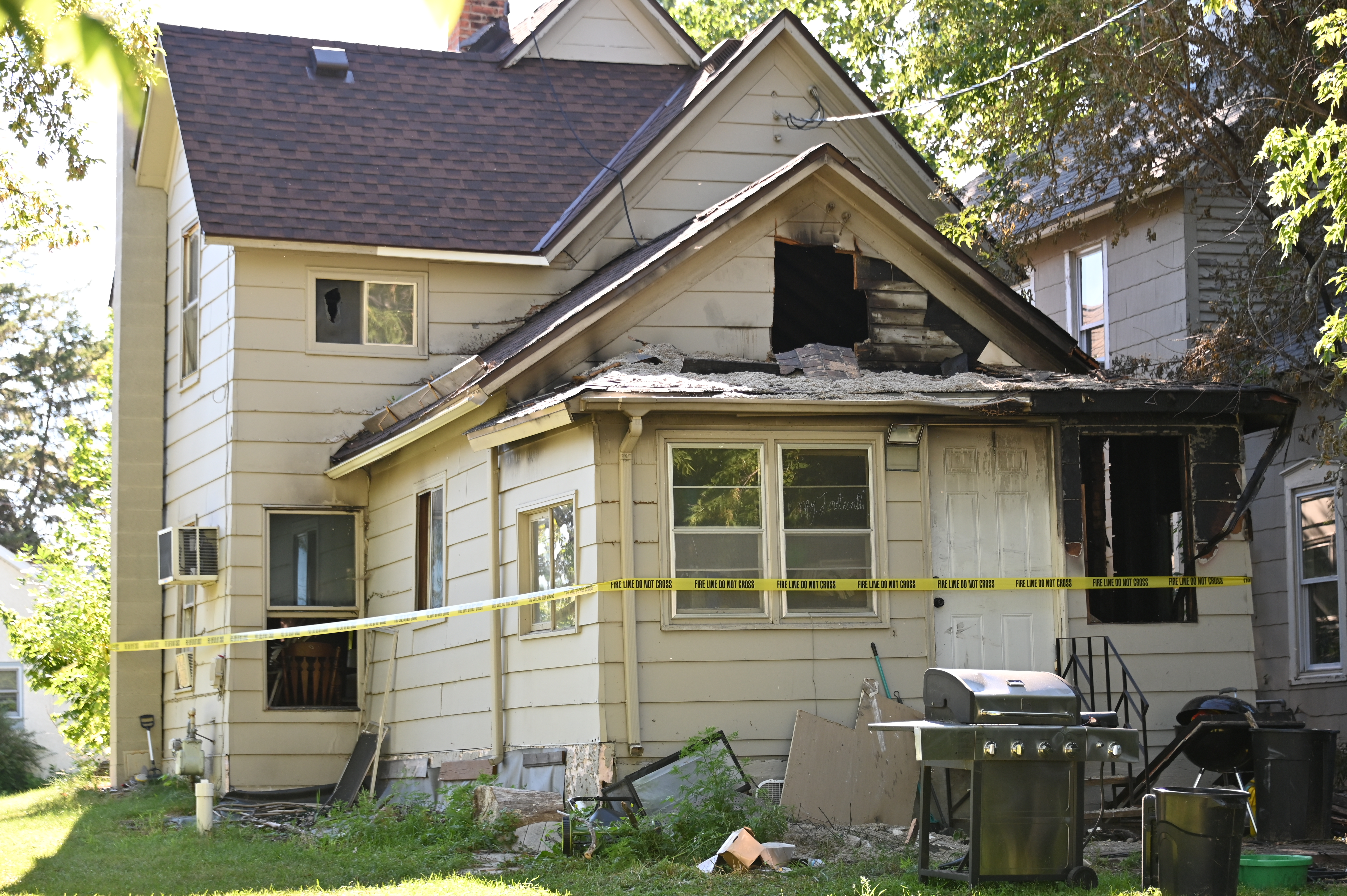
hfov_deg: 22.2
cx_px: 674
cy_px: 448
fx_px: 3440
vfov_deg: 14.8
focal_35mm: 92
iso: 400
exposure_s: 1/200
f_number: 5.3
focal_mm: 92
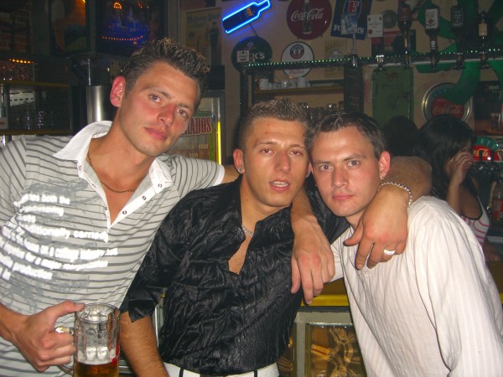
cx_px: 252
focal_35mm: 38
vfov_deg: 37.7
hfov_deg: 49.0
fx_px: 552
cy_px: 188
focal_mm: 7.9
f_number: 2.8
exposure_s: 1/60
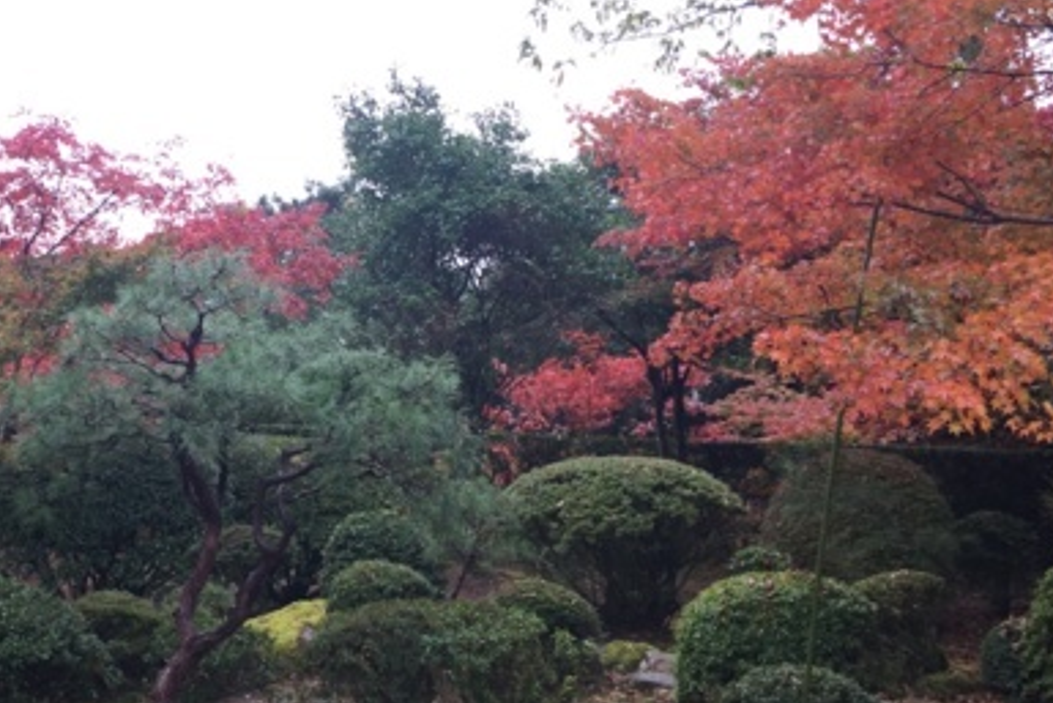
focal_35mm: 47
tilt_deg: +1.3
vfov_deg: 28.7
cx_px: 290
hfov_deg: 40.9
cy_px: 377
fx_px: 1375
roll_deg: -1.3
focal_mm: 4.15
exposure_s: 1/120
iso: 40
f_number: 2.2
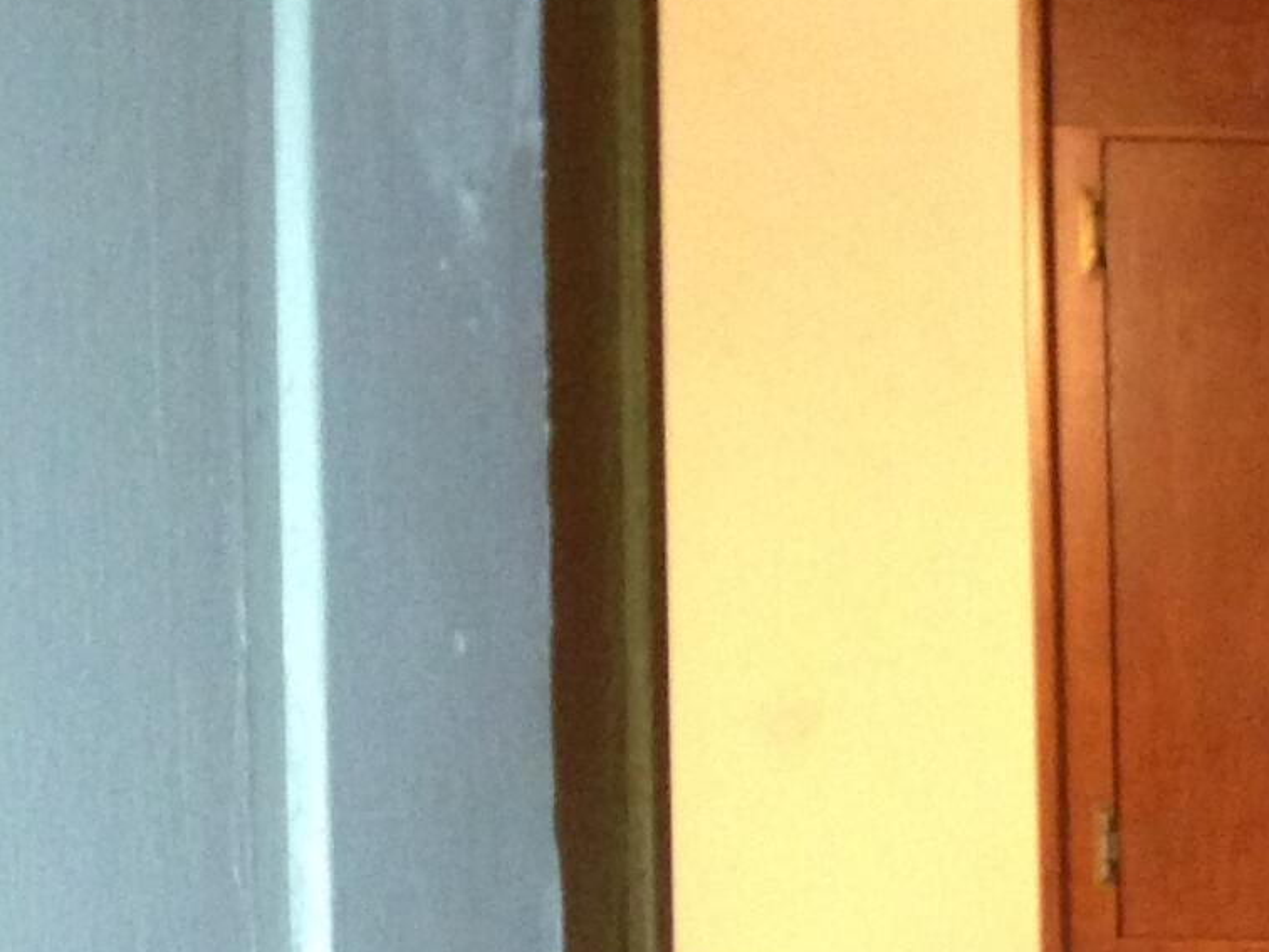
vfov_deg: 10.9
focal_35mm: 131
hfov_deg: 13.3
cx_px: 2422
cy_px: 1461
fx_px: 4802
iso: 250
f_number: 2.4
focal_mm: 4.13
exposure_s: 1/16
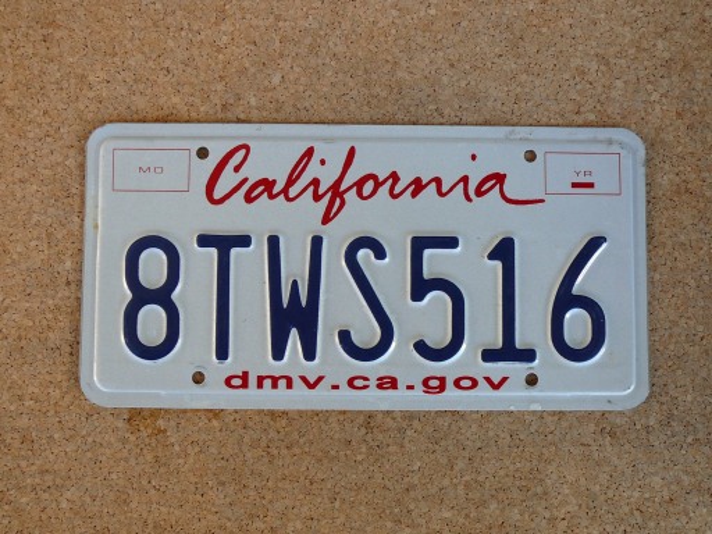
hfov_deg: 43.9
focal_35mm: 43
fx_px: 884
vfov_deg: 33.6
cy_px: 267
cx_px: 356
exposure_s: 1/80
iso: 80
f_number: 3.2
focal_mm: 6.4
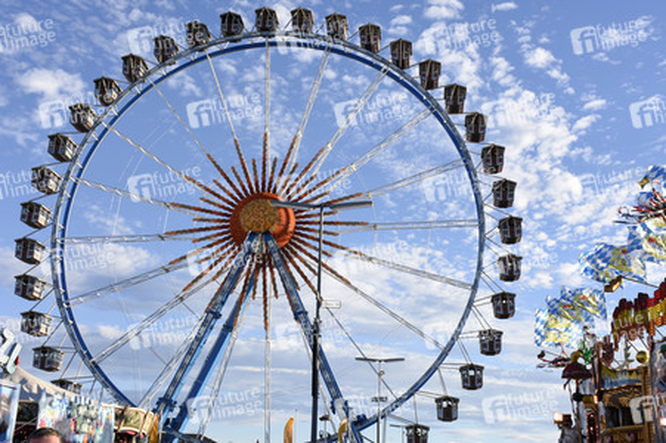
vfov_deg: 26.4
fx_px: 943
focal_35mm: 51
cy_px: 222
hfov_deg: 38.9
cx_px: 333
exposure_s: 1/160
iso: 200
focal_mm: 34
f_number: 9
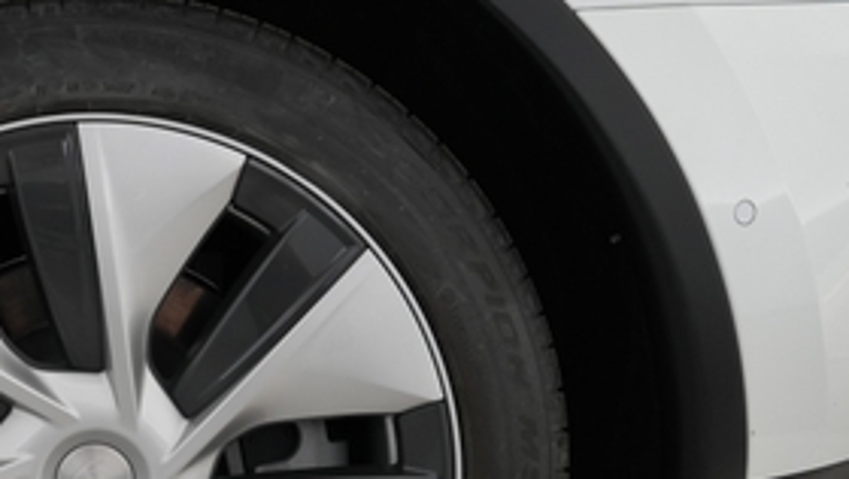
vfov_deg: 17.6
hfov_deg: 30.1
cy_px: 473
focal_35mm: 67
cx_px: 94
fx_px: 1509
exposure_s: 1/80
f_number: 2.8
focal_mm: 28
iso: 500
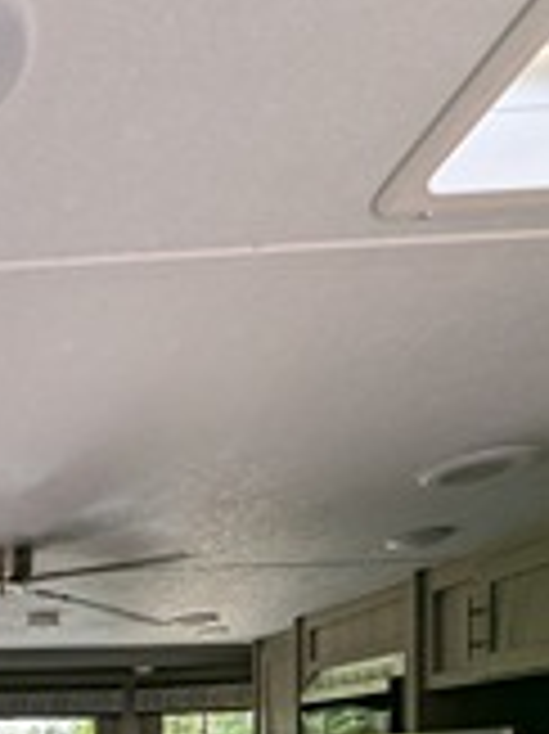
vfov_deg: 44.7
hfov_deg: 34.8
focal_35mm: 32
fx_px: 678
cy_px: 788
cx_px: -115
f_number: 2.2
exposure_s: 1/123
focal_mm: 1.95
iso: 129
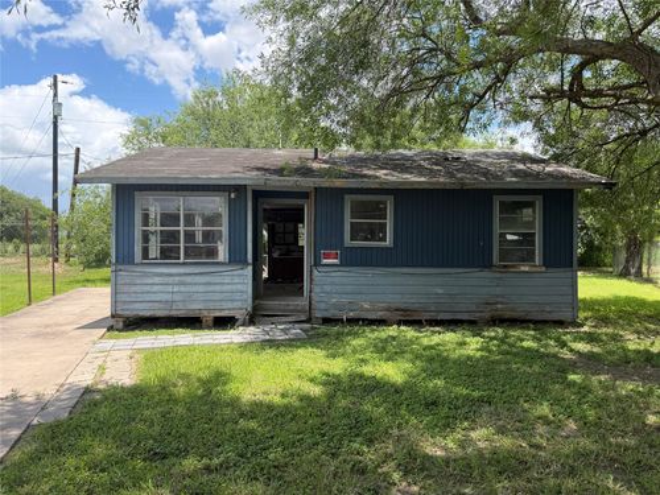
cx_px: 330
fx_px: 458
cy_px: 248
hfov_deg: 71.6
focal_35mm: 24
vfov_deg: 56.8
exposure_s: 1/1314
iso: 80
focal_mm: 6.76
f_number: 1.78
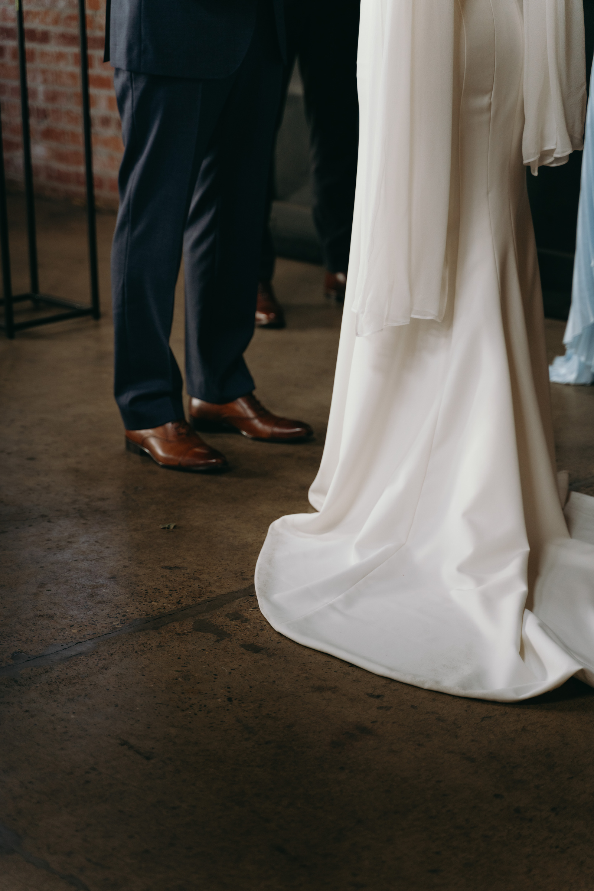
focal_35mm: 75
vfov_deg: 27.0
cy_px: 446
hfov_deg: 18.2
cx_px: 297
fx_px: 1856
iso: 640
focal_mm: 75
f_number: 2.8
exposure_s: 1/160
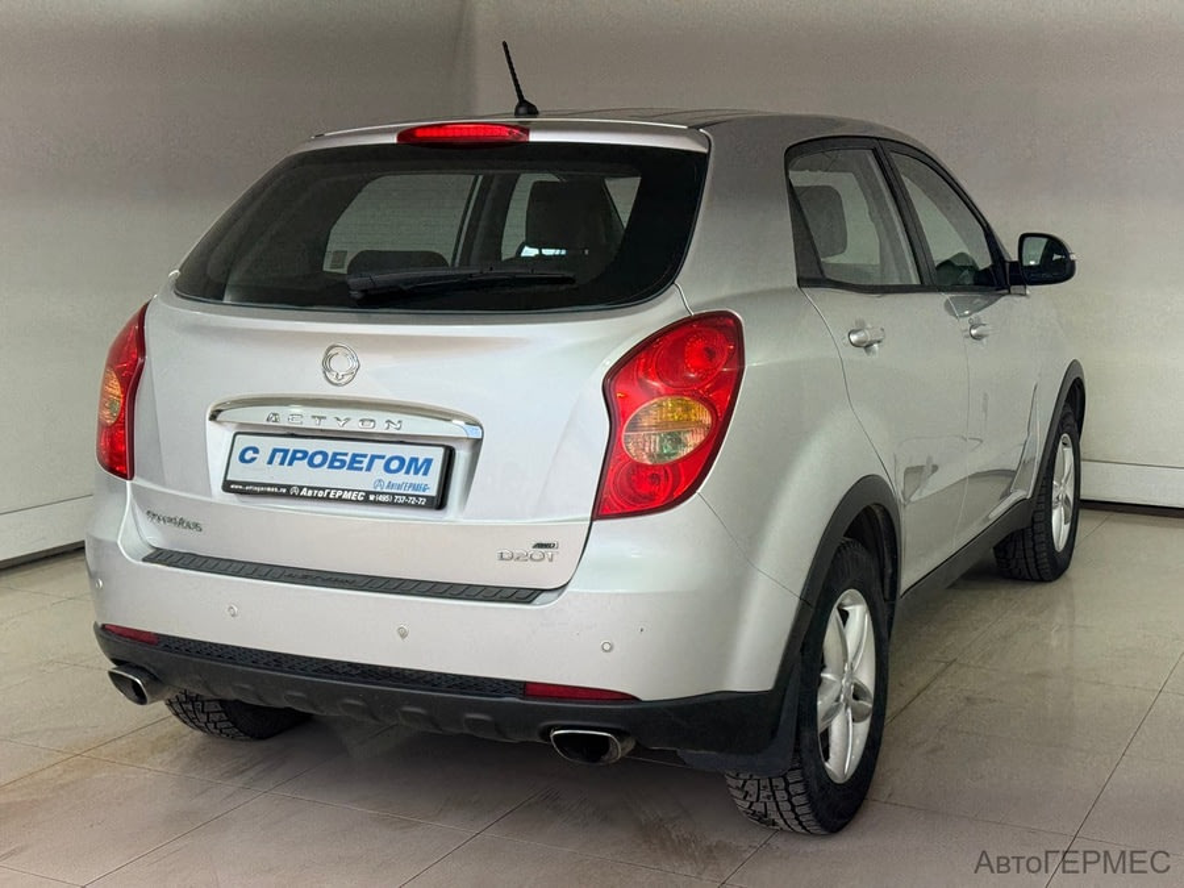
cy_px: 444
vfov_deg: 30.3
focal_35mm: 48
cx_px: 592
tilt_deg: -11.2
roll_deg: -2.1
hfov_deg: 39.7
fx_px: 1642
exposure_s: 1/774
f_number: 1.78
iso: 64
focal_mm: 6.76
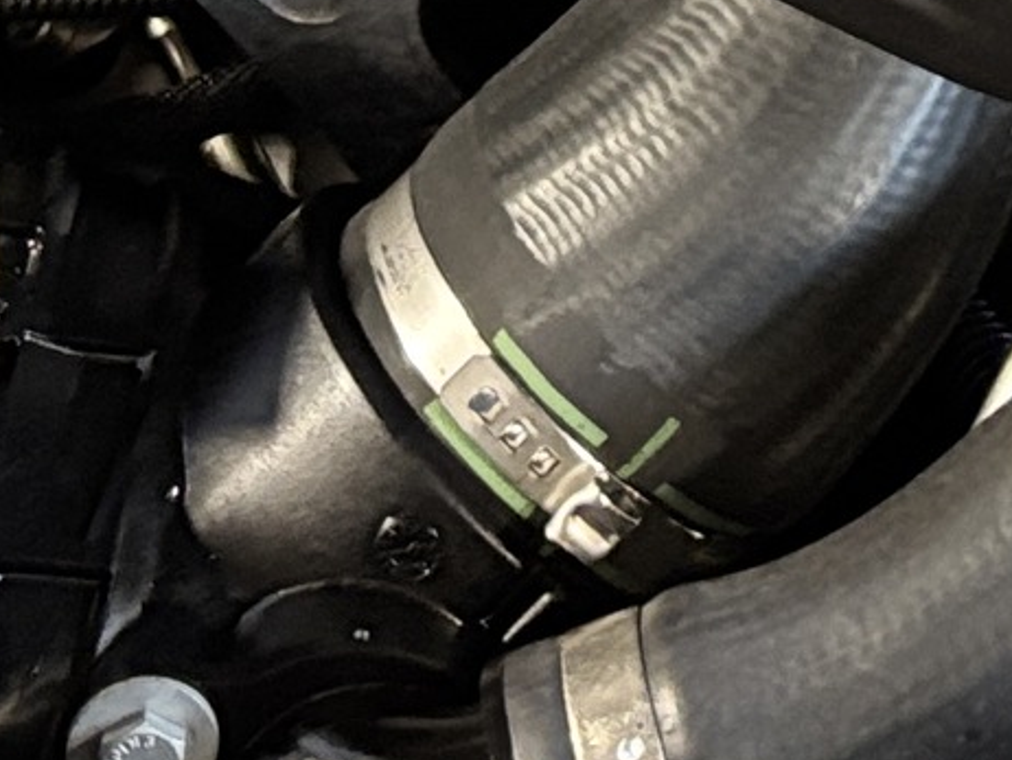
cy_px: -1259
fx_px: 4739
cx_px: 1560
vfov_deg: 8.2
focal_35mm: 162
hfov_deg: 11.6
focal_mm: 5.96
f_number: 1.6
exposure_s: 1/40
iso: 640
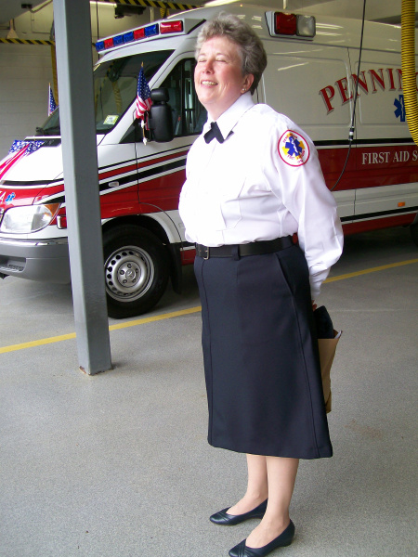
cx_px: 209
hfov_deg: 39.7
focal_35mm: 36
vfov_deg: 51.4
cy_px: 278
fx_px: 580
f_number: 2.7
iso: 80
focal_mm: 6
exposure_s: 1/72.6
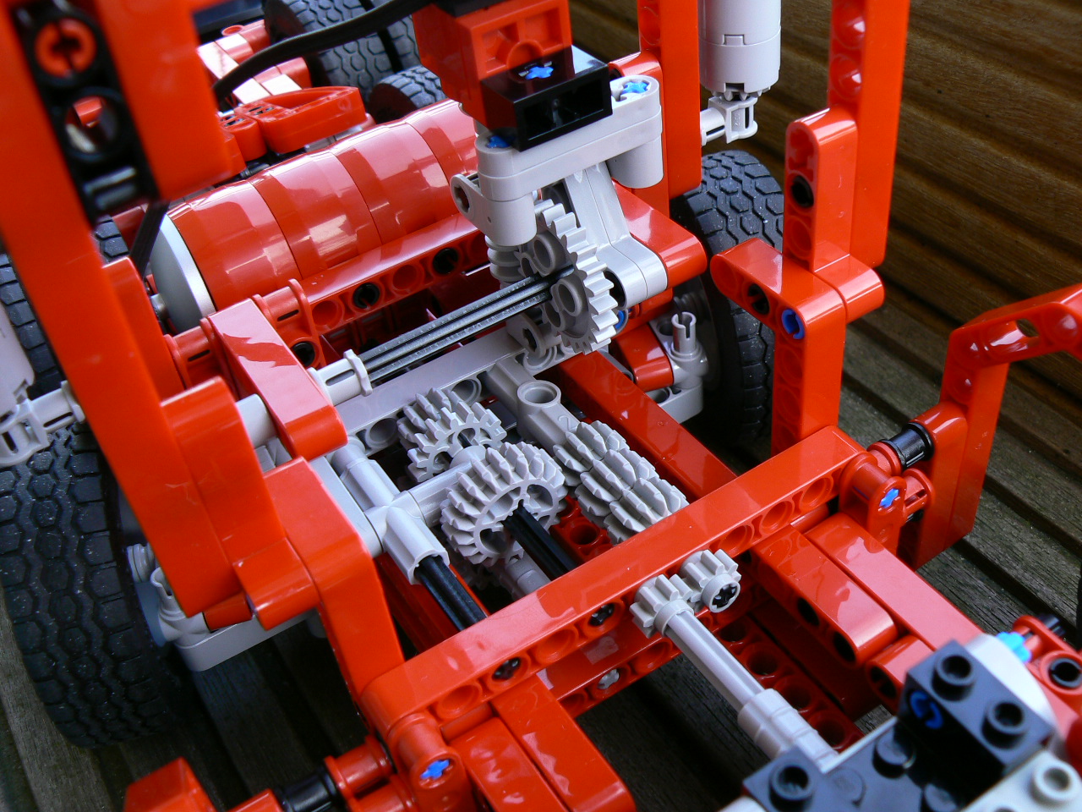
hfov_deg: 51.4
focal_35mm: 36
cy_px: 406
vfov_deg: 39.7
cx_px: 541
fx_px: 1125
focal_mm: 6
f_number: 3.6
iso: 80
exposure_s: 1/50
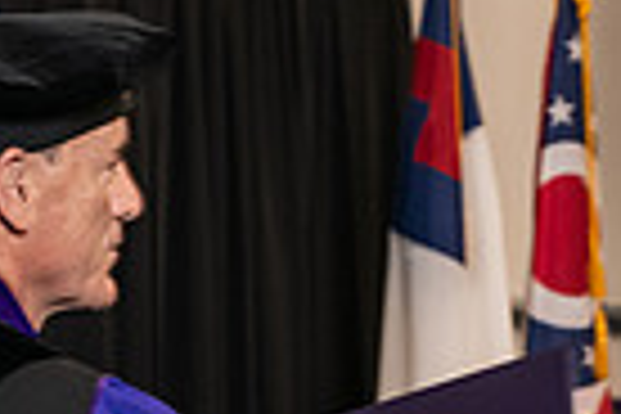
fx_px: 4778
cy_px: 349
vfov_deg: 5.0
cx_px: 616
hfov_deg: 7.4
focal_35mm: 277
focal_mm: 66
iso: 1600
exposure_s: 1/125
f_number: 5
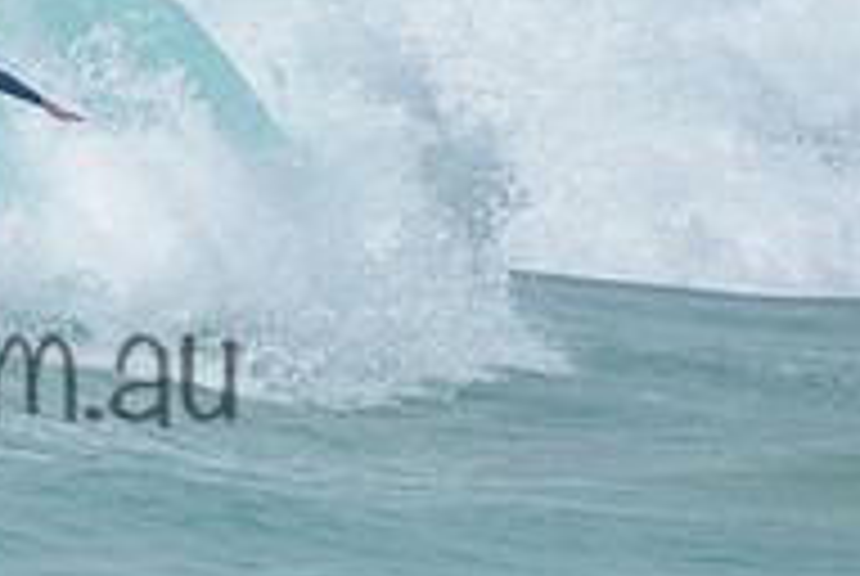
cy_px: 184
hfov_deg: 1.4
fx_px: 35601
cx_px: -215
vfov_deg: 0.9
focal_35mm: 1488
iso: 125
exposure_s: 1/2000
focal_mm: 400
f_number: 5.6
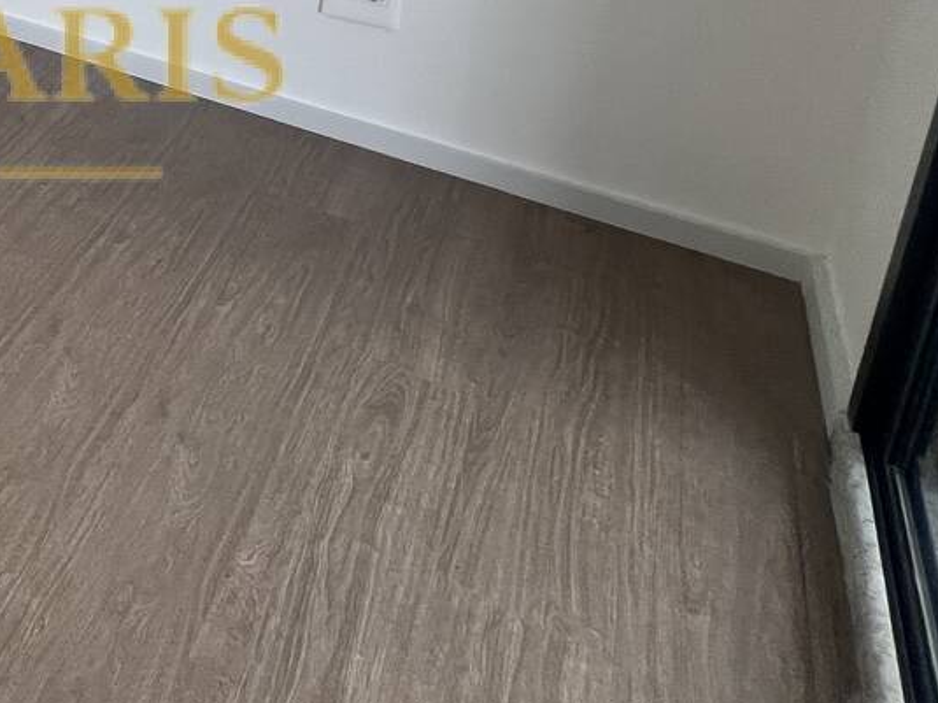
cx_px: -288
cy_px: -191
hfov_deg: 35.4
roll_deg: +2.4
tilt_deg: -14.7
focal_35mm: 35
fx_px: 948
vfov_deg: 31.9
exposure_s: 1/99
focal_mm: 1.57
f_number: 1.8
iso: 40
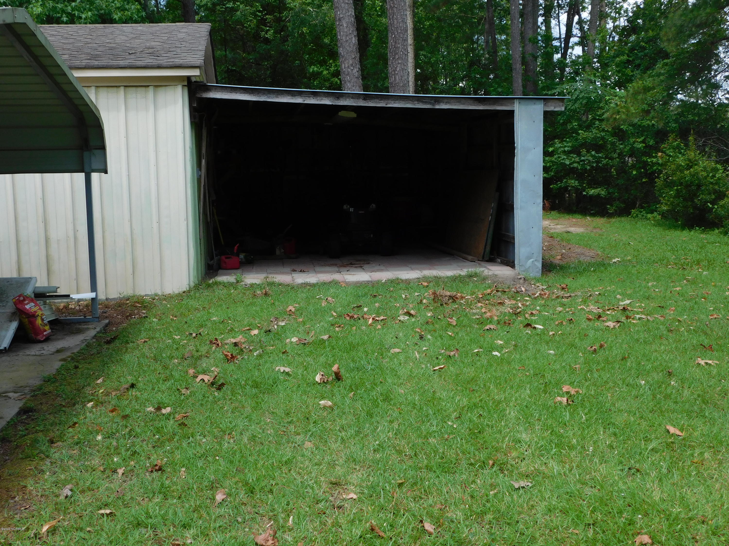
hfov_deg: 46.8
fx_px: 842
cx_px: 364
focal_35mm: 40
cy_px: 273
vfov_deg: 36.0
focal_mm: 7.1
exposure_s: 1/500
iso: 125
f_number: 3.6
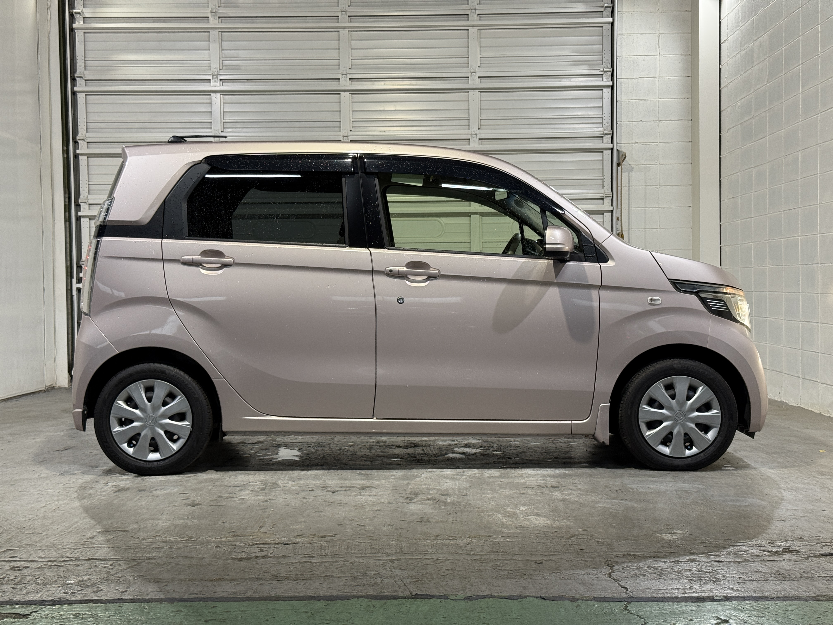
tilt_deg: -0.9
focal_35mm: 48
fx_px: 1155
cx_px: 416
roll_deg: +0.5
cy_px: 312
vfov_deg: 30.3
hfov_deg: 39.7
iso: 100
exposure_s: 1/60
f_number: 1.78
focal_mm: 6.76
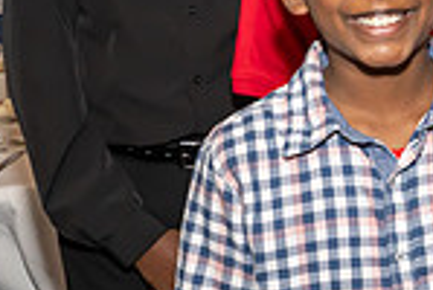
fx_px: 1868
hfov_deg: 12.6
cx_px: 649
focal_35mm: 155
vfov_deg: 8.8
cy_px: -16
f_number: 9
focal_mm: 32.5
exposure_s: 1/250
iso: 500
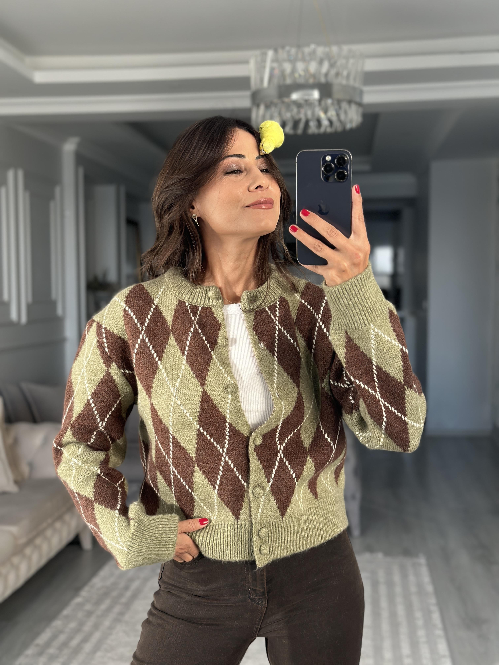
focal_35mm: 48
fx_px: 923
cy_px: 332
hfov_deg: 30.3
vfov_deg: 39.7
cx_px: 250
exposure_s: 1/213
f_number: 1.78
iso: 80
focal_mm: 6.86
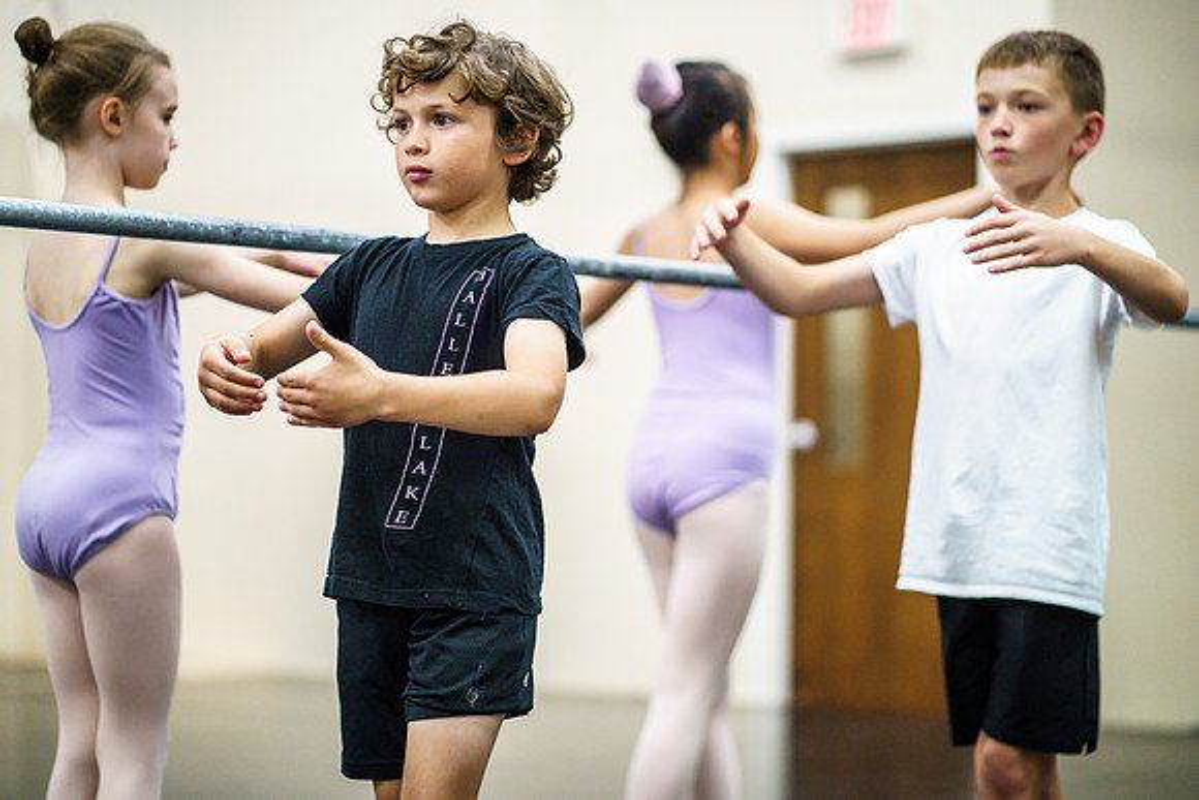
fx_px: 3052
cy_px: 383
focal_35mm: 92
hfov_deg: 22.2
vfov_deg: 14.9
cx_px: 614
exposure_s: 1/1000
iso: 3200
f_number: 2
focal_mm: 85
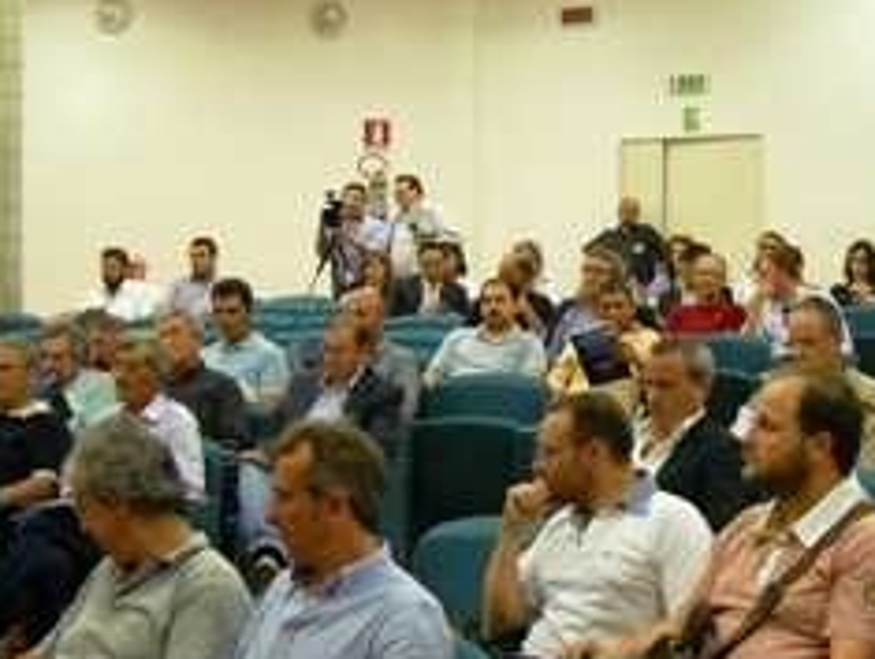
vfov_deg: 18.9
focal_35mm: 78
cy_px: 372
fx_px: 1975
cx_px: 681
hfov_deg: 24.6
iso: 400
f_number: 3.1
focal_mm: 6.72
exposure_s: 1/14
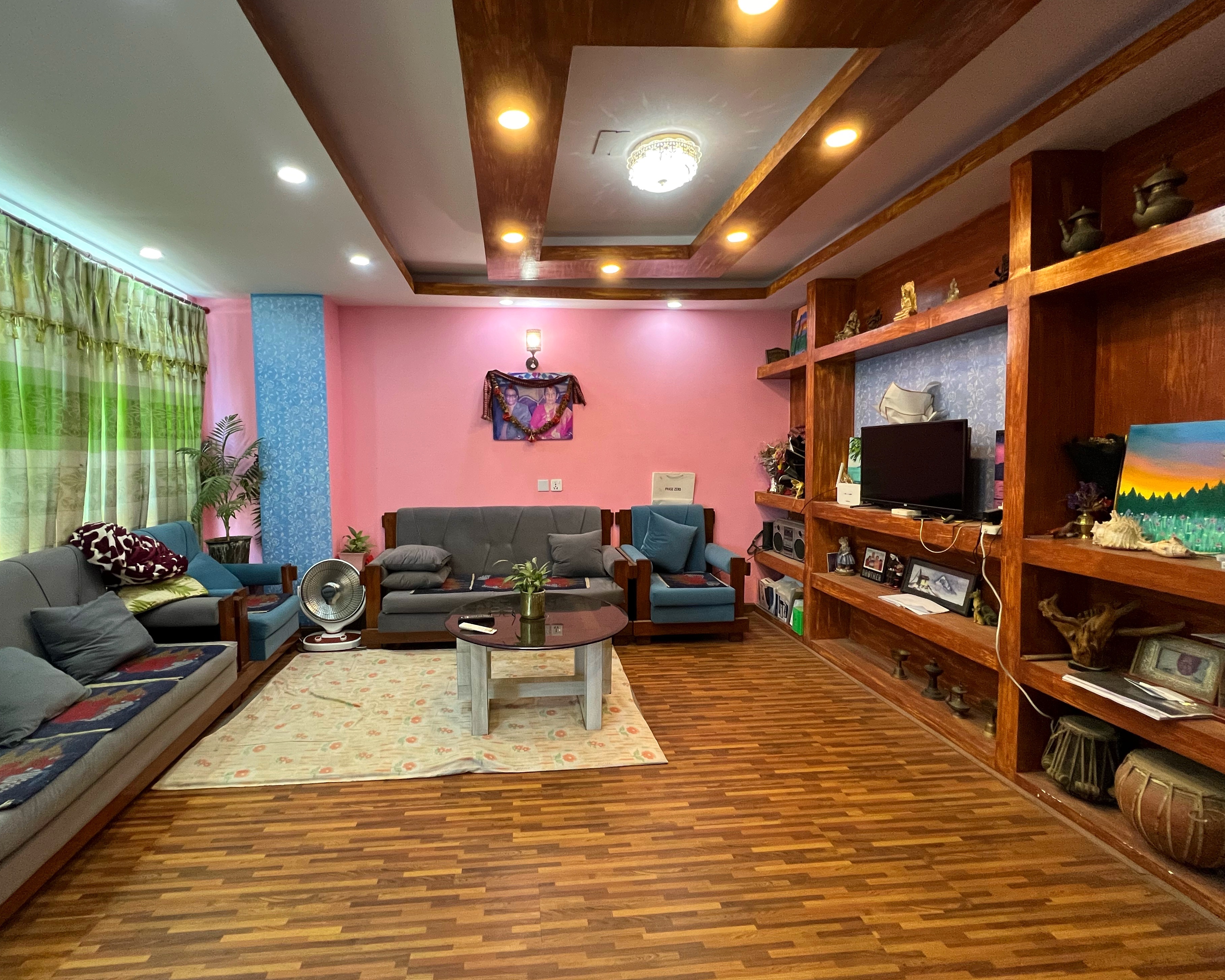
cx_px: 559
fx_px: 508
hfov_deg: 100.4
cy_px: 487
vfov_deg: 88.0
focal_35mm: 14
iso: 400
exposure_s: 1/60
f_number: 1.8
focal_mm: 1.57
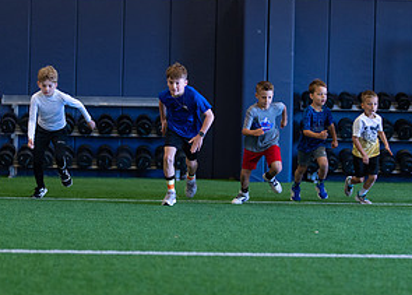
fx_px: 1229
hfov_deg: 19.0
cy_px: 136
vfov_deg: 13.7
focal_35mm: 105
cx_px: 179
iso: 1000
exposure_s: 1/1000
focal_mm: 50
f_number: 1.2
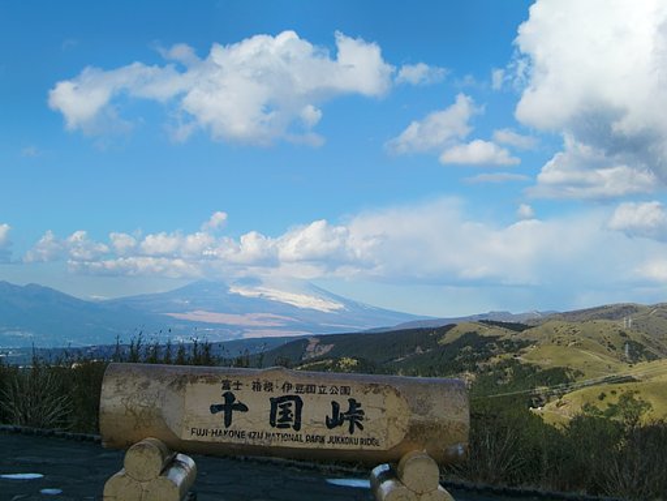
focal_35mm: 46
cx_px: 334
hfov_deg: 41.2
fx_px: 886
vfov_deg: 31.5
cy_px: 250
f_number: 8.8
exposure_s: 1/200
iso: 64
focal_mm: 8.2
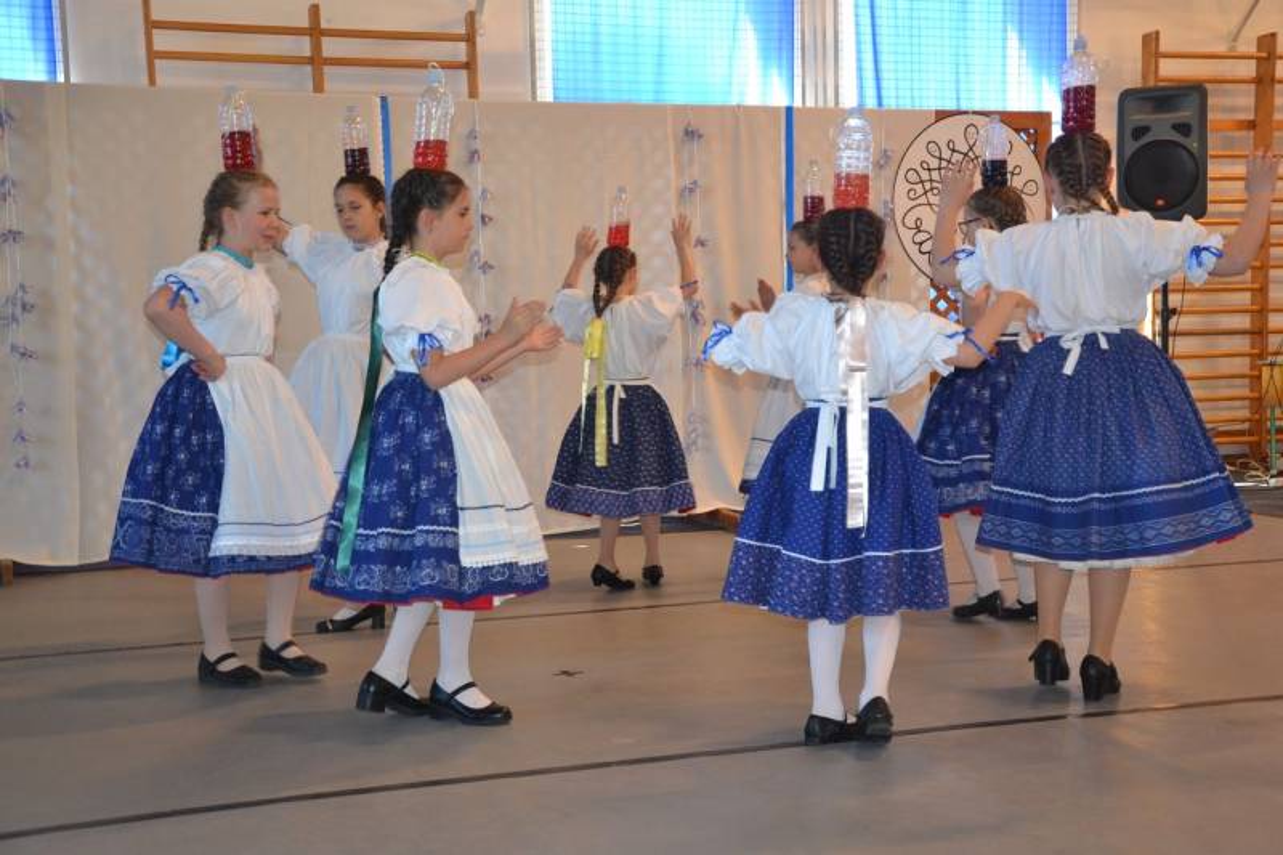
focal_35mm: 45
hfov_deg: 43.6
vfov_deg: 29.9
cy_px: 428
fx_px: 1603
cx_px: 642
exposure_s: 1/60
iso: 1000
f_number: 4.2
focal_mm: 30
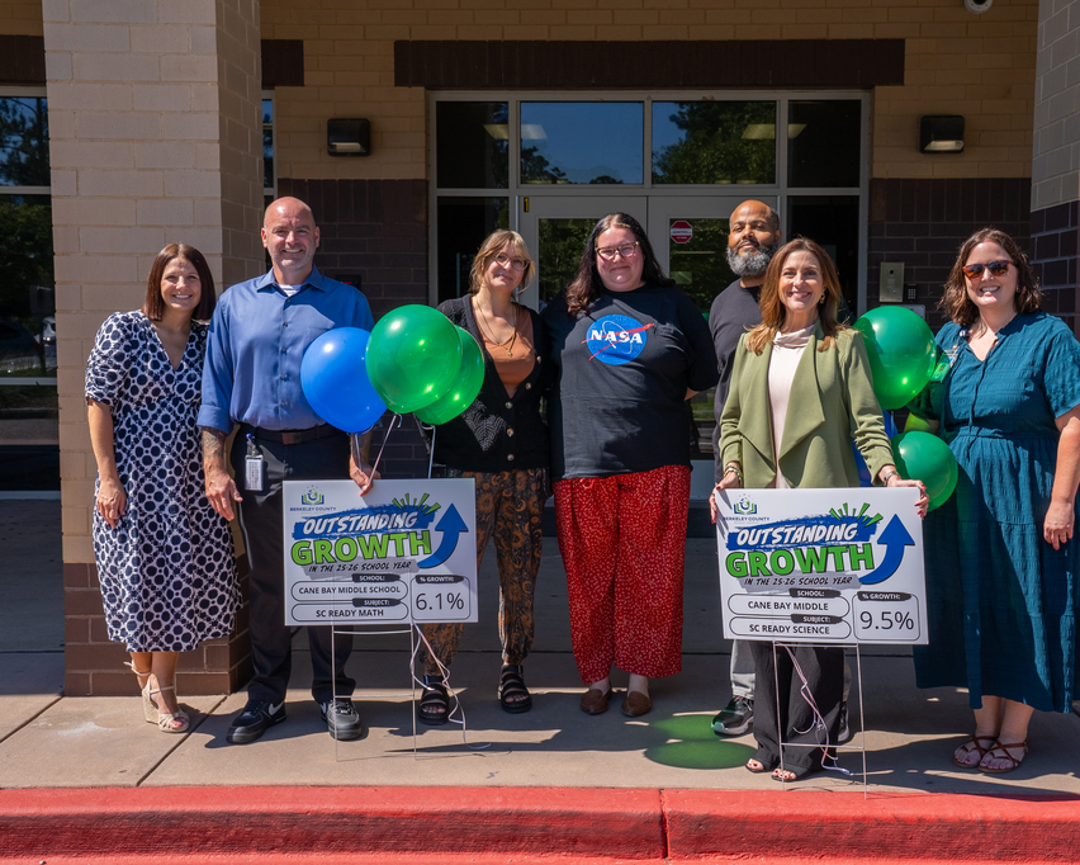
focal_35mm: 44
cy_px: 432
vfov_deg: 34.2
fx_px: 1407
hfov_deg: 41.9
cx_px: 615
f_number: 9
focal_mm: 39
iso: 200
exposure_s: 1/400
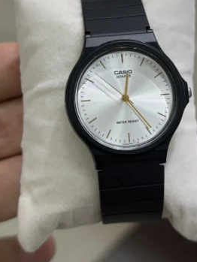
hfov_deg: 26.6
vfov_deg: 34.9
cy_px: 113
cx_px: 110
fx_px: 417
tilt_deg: -62.2
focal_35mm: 55
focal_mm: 6.76
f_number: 1.78
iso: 80
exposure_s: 1/802
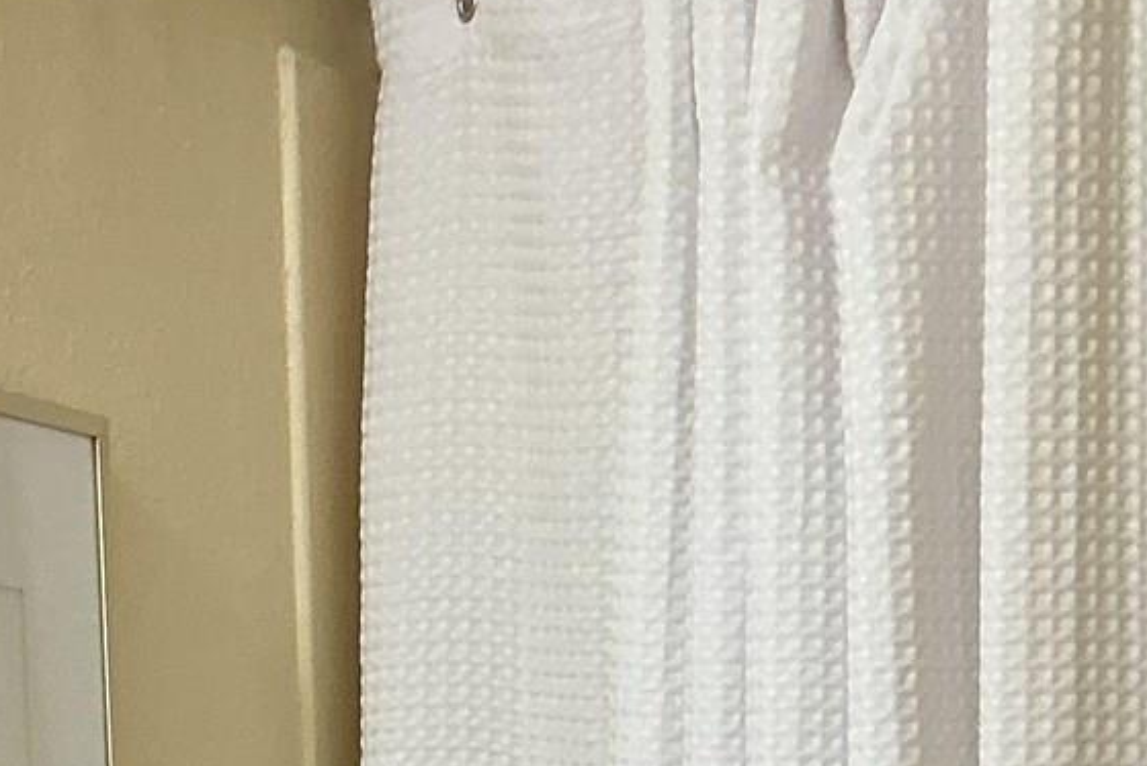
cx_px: 530
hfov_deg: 16.5
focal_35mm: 124
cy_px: 1970
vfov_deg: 9.6
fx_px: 3953
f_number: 1.8
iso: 50
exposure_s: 1/60
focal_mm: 3
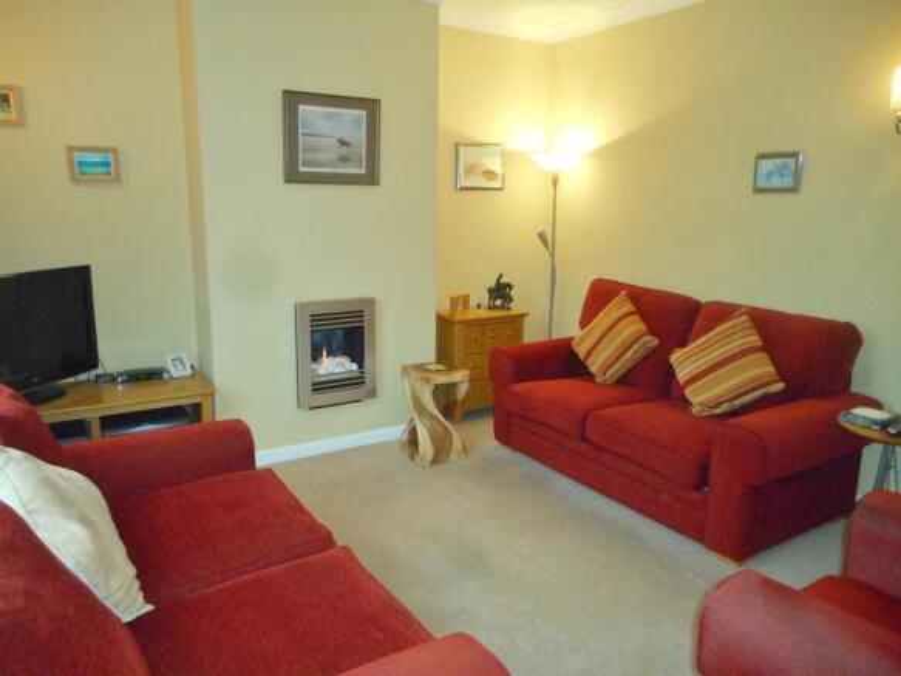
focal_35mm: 25
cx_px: 450
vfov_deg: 54.9
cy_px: 338
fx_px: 651
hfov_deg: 69.4
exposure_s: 1/25
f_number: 3.7
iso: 560
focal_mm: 4.5
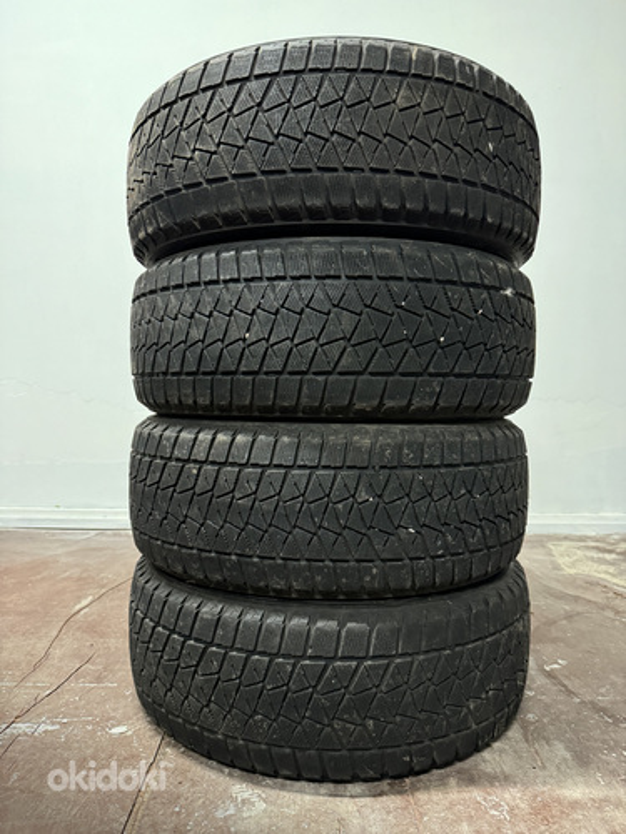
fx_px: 579
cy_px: 417
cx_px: 313
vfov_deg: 71.6
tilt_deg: -1.5
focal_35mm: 24
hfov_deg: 56.8
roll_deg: +0.5
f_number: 1.78
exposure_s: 1/60
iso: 800
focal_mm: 6.76
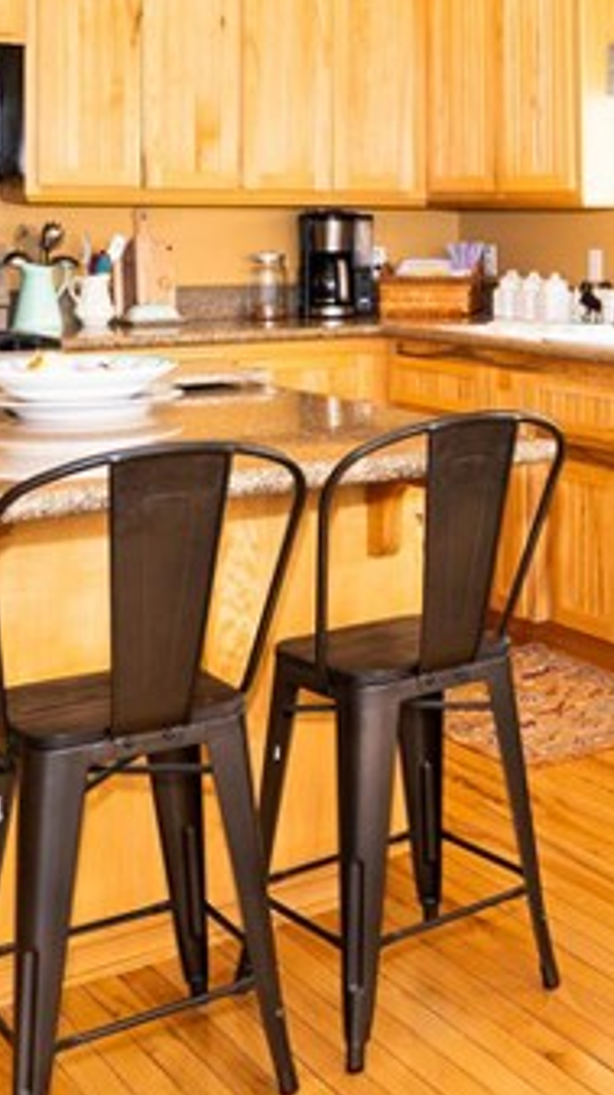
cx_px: 910
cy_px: 502
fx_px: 1498
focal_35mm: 52
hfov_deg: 20.1
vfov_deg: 40.1
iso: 320
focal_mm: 16.2
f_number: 4.5
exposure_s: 1/50
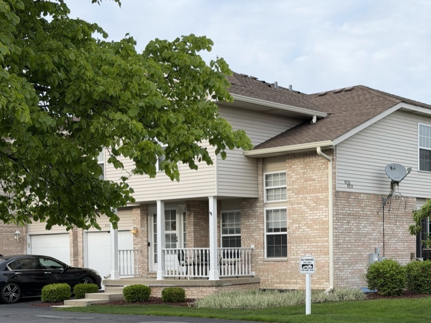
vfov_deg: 30.3
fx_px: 598
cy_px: 162
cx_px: 216
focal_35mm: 48
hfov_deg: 39.6
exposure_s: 1/1285
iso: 64
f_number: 1.78
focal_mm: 6.76
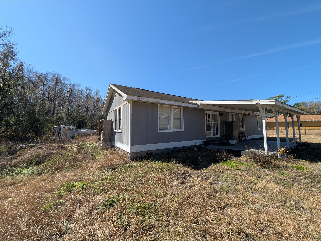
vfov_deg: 94.6
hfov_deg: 110.5
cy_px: 120
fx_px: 111
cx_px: 160
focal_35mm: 12
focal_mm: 2.02
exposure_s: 1/2169
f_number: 1.7
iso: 48
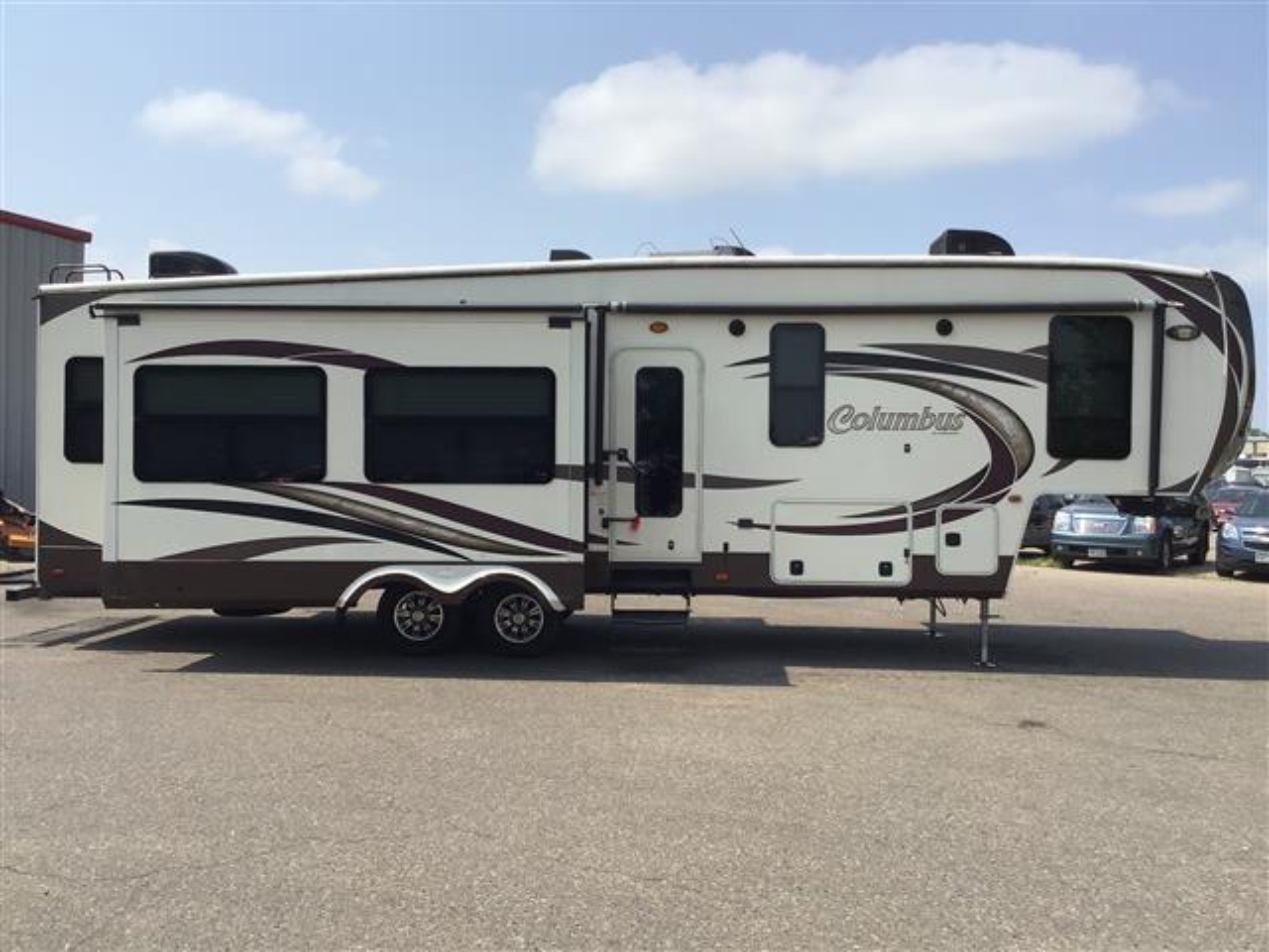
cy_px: 476
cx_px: 634
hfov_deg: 58.4
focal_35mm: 31
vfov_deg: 45.4
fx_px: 1136
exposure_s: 1/1733
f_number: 2.4
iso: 25
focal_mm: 3.3
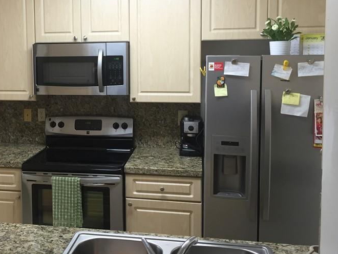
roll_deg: -0.5
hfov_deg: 41.3
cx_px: 101
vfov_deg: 31.9
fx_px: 439
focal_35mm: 45
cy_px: 87
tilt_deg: -4.9
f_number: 2.2
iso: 80
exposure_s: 1/30
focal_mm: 4.15
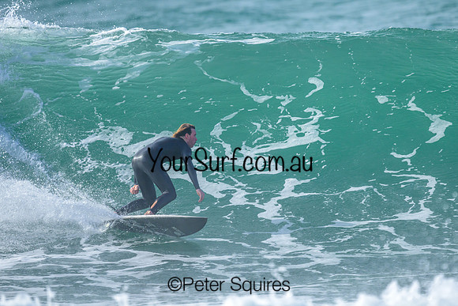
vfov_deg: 1.3
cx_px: 271
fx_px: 13971
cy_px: 98
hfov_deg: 1.9
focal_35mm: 1098
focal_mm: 800
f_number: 6.3
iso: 400
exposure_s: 1/2000
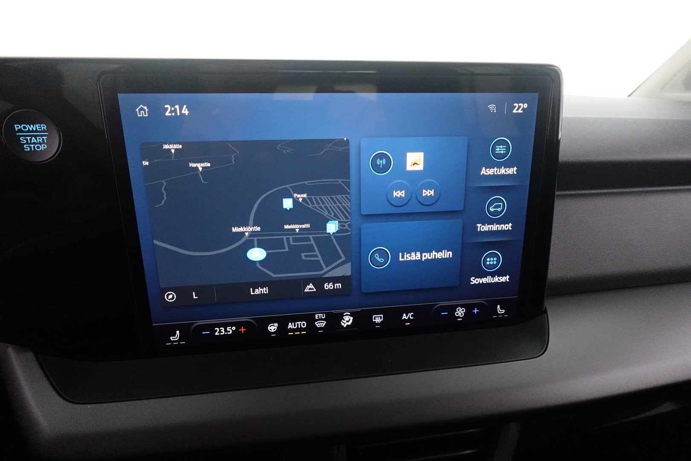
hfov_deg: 84.0
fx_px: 384
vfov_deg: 61.9
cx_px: 346
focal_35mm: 20
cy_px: 230
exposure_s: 1/80
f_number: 2
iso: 2500
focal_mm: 7.6
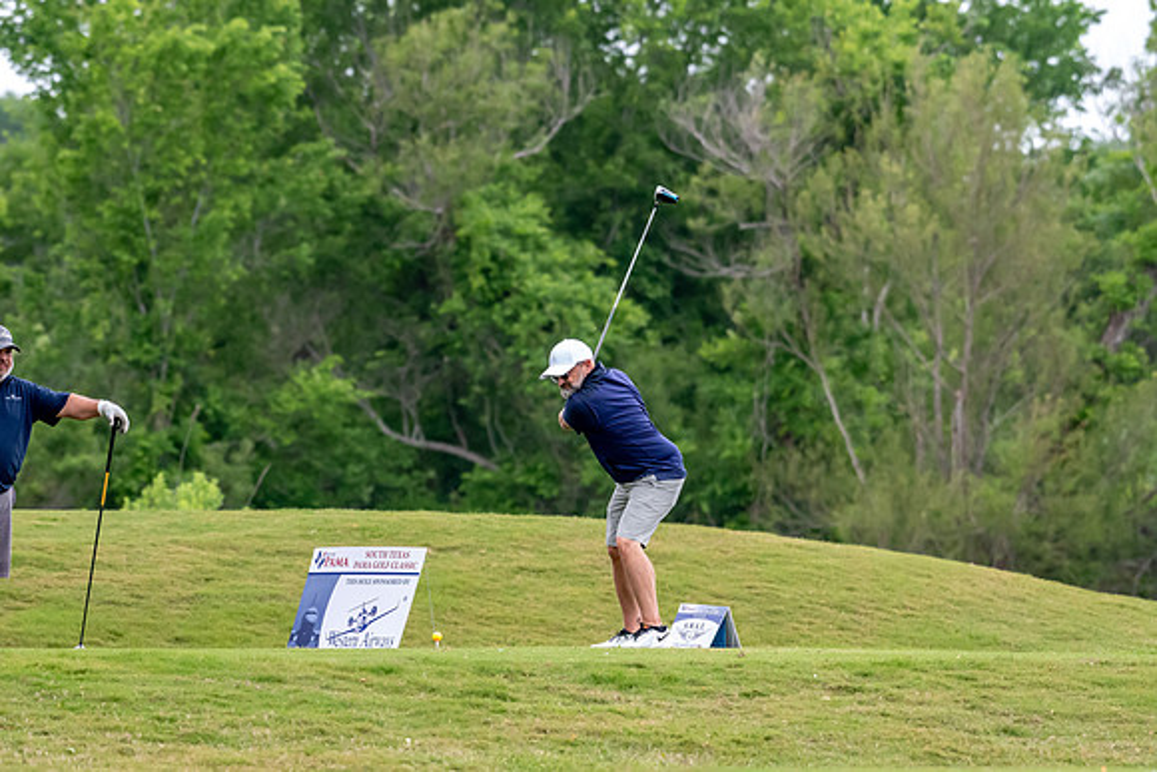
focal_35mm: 405
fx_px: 13019
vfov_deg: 3.4
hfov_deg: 5.1
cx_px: 578
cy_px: 386
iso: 2200
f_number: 5.6
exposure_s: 1/2000
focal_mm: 270
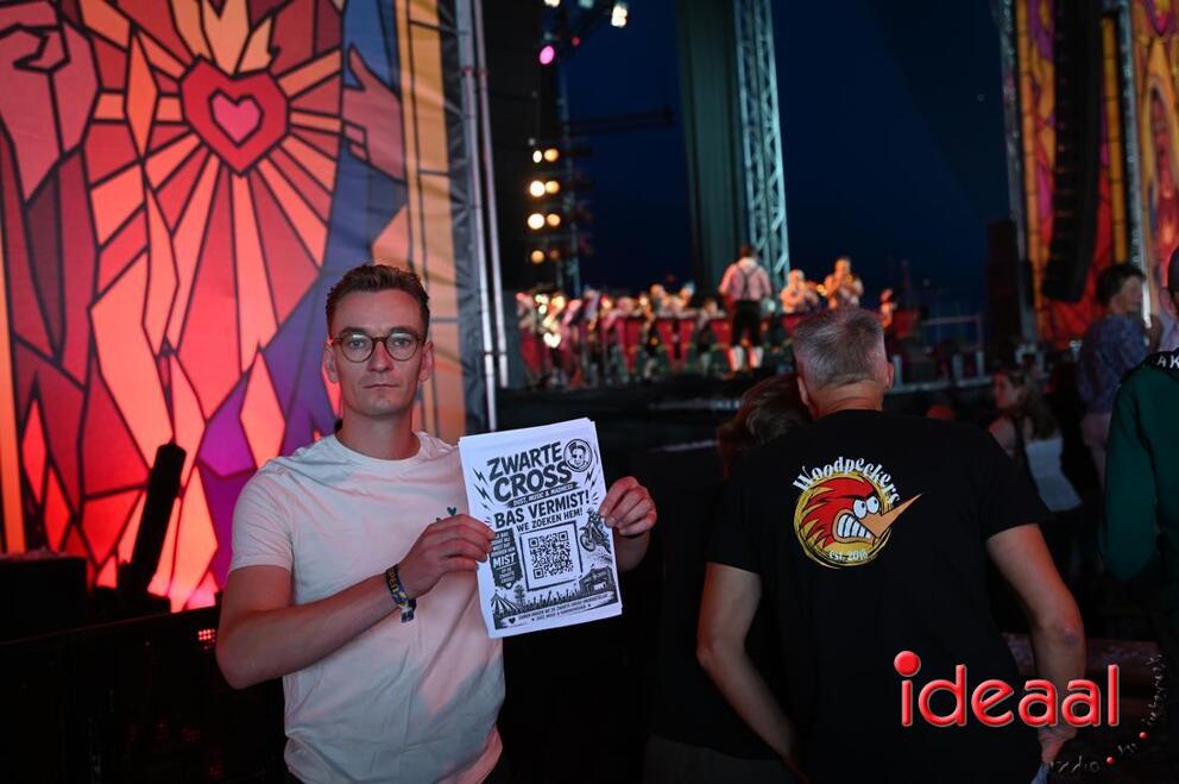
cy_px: 392
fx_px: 1308
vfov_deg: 33.3
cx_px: 590
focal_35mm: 40
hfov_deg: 48.5
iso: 320
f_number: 3.2
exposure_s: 1/40
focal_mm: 40
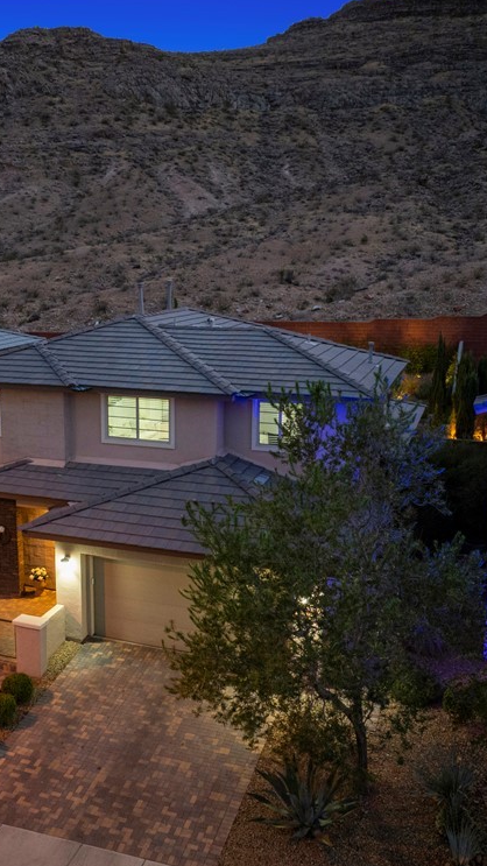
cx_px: 162
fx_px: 826
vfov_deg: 55.3
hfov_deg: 32.6
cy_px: 435
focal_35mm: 36
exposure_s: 1/13
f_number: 2.8
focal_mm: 12.29
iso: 900
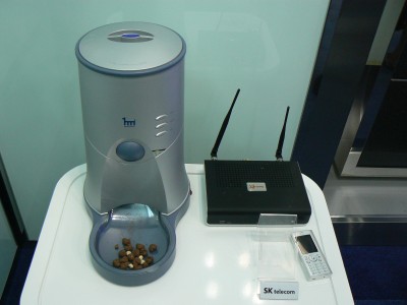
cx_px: 204
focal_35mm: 36
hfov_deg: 51.4
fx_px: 423
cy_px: 152
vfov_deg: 39.7
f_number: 2.8
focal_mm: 6
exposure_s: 1/30
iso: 200
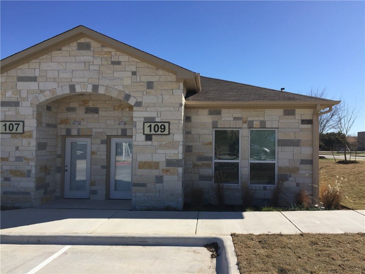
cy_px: 137
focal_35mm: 29
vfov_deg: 48.2
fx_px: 306
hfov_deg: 61.7
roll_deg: -2.0
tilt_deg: +0.5
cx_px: 182
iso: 32
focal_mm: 4.15
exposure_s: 1/2639
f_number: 2.2
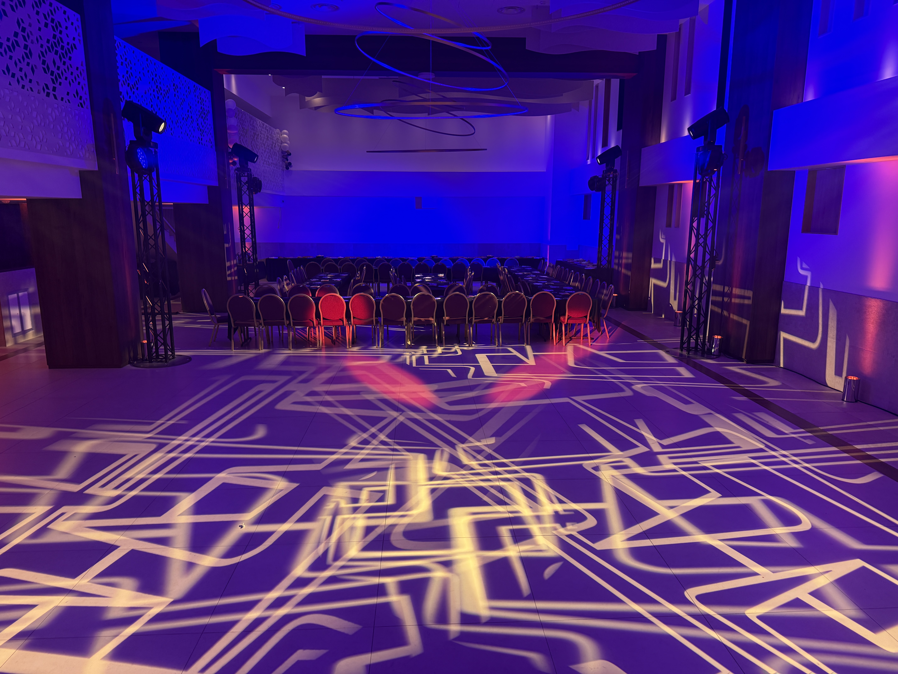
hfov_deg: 71.6
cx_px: 449
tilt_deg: -11.2
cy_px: 337
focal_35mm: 24
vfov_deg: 56.8
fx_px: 623
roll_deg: +0.1
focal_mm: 6.76
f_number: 1.78
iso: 200
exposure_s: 1/100
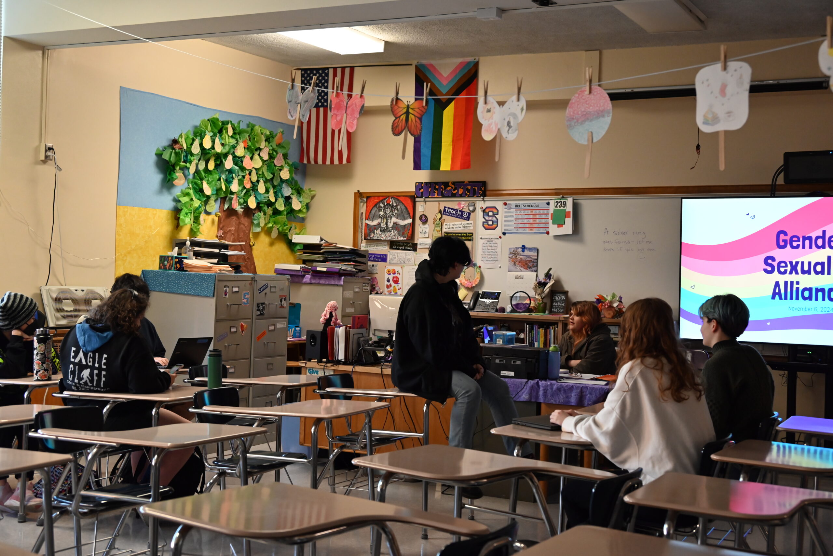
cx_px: 416
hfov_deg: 44.5
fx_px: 1018
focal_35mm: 44
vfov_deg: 30.5
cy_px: 278
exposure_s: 1/125
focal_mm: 44
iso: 2500
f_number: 5.3
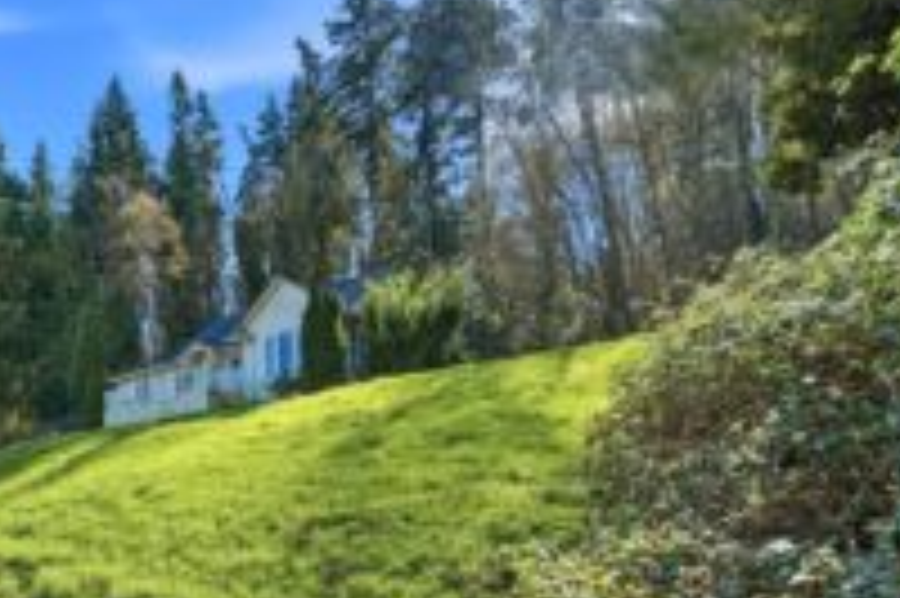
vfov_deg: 48.1
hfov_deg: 68.4
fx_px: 599
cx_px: 212
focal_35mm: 24
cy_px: 526
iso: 250
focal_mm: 12
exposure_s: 1/320
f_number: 9
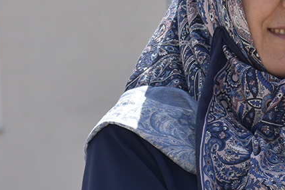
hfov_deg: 6.9
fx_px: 2342
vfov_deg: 4.6
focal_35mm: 296
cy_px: 28
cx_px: 290
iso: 250
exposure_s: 1/500
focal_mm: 66
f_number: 8
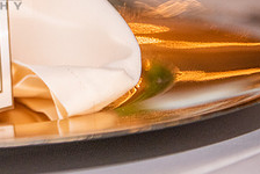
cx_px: -66
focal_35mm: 181
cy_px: -10
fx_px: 1309
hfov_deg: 11.1
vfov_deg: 7.6
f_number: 2.8
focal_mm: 70
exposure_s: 1/200
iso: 1000
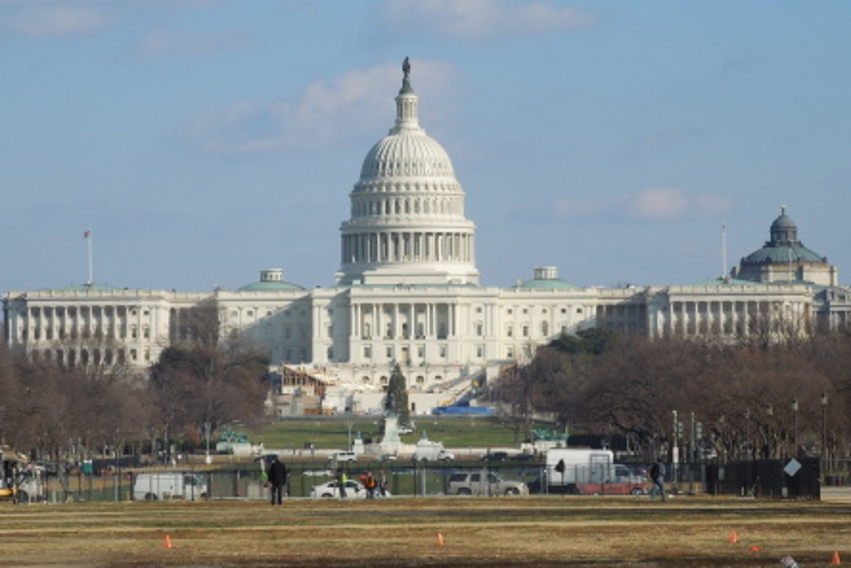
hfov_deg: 9.7
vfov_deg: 6.5
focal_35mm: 212
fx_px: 5011
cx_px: 408
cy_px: 340
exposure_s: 1/800
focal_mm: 27.2
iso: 100
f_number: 4.9
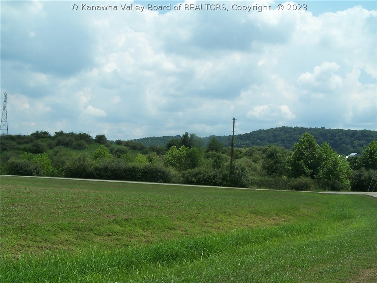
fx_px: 414
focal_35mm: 38
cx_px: 188
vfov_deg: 37.7
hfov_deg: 49.0
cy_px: 142
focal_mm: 6.3
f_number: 5.6
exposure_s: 1/500
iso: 80
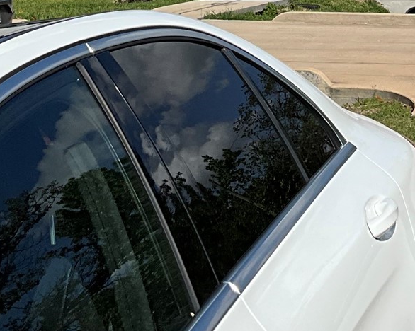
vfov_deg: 14.5
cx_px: 325
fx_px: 1215
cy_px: -162
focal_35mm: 99
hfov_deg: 19.2
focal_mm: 3
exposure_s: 1/4065
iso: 25
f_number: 1.8
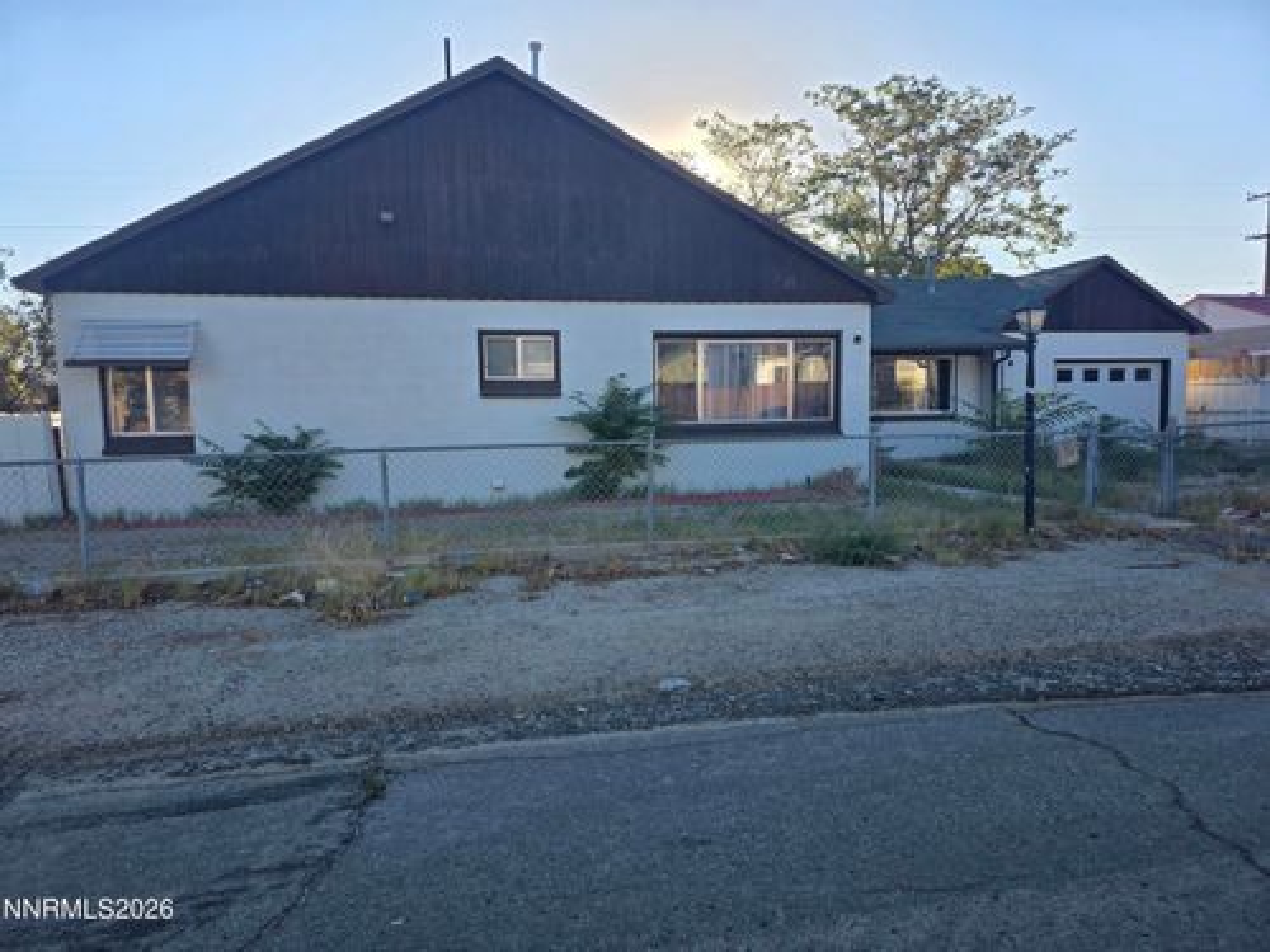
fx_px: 844
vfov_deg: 58.9
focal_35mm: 23
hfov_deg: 73.9
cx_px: 635
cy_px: 476
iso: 80
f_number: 1.7
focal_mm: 6.3
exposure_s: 1/3151
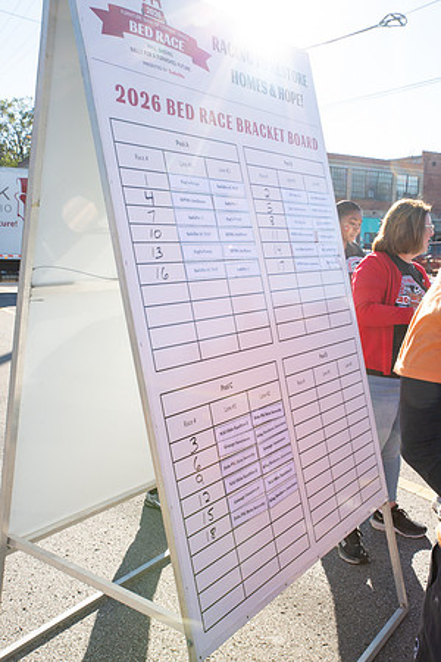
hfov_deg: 37.9
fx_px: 643
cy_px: 331
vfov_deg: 54.4
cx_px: 220
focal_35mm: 35
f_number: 11
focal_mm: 35
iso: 500
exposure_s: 1/200
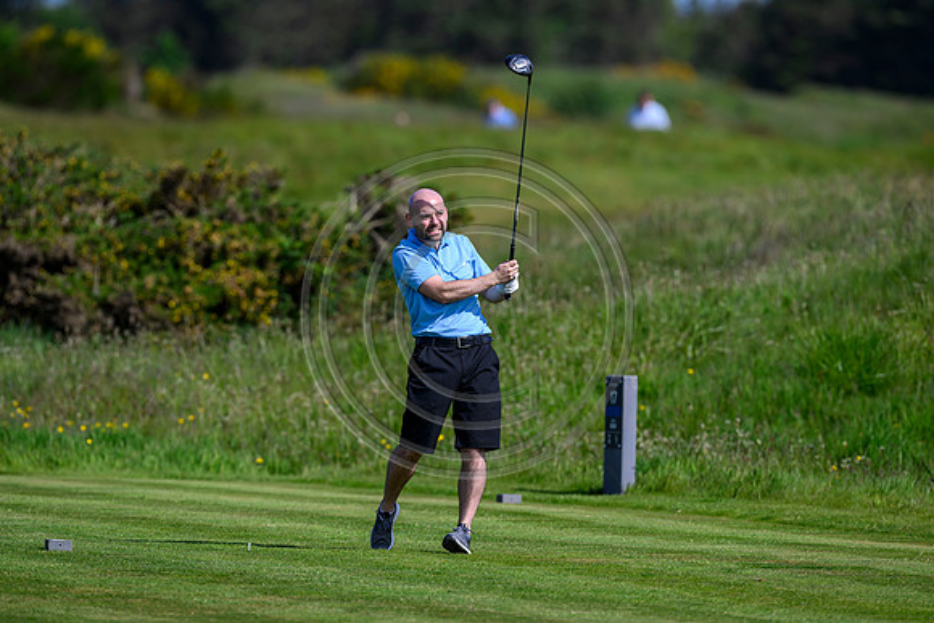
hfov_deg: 5.2
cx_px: 467
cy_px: 312
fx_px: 10380
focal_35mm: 400
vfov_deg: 3.4
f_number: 4.5
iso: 500
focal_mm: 400
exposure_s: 1/5000
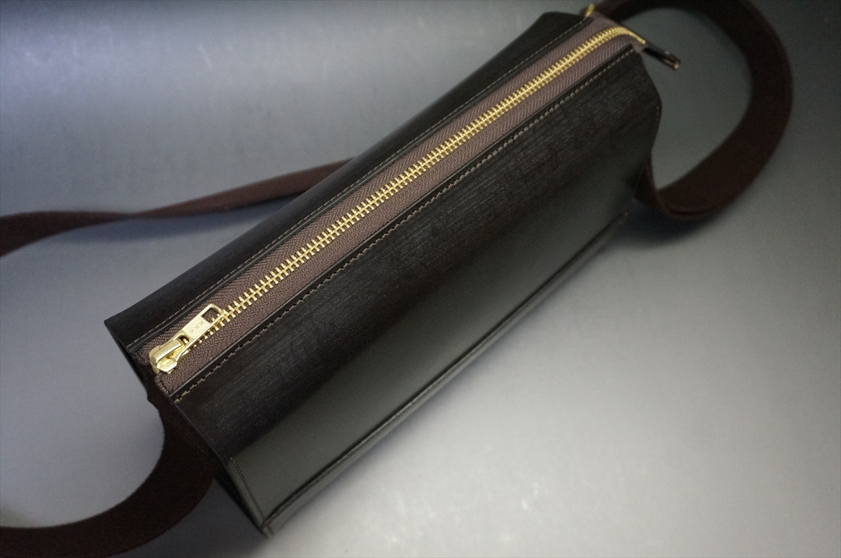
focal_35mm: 36
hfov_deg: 53.2
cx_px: 420
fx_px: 840
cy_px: 279
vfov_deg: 36.8
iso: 2500
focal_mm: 24
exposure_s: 1/160
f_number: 4.5
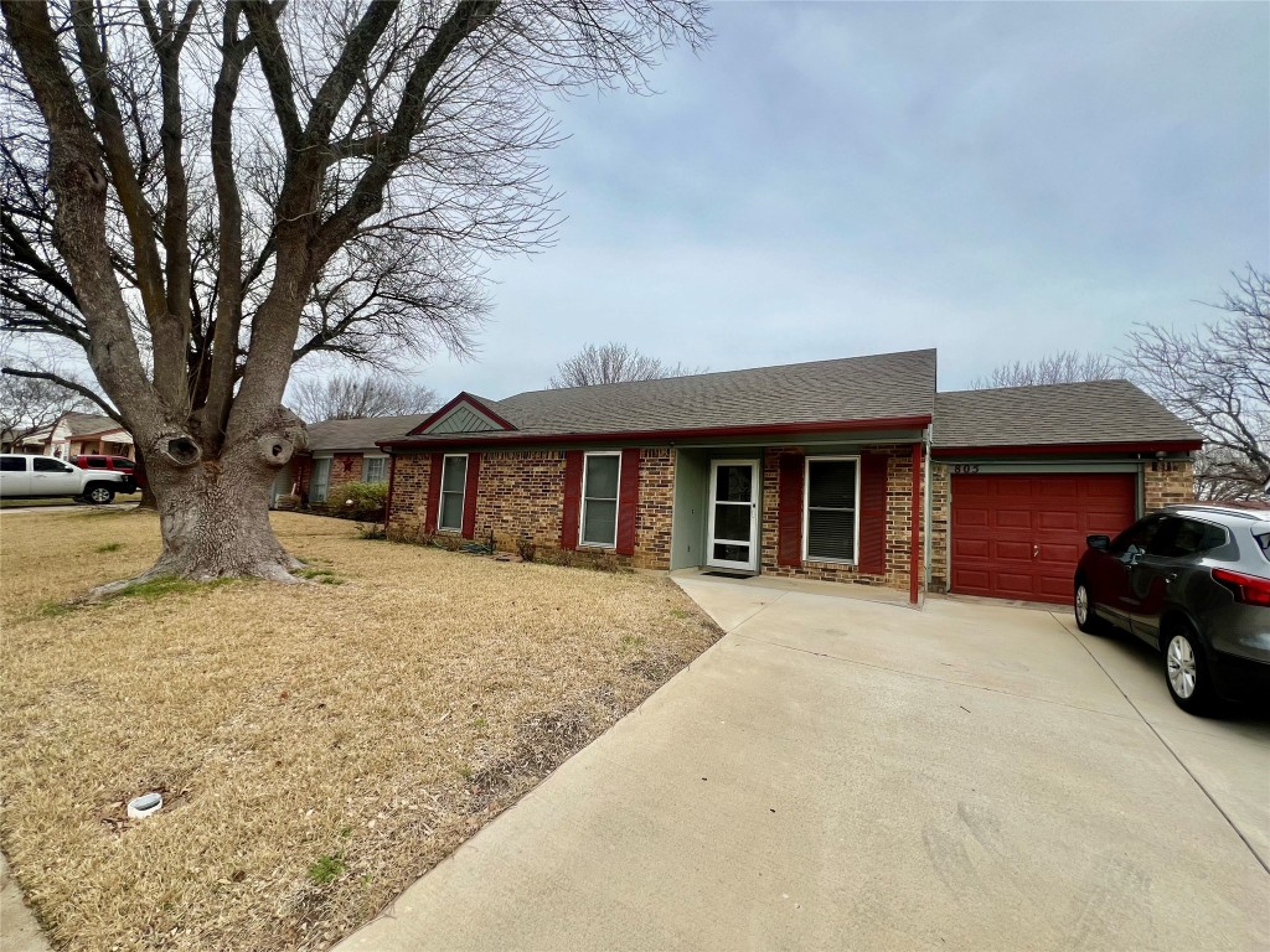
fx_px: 477
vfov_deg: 89.9
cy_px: 476
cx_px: 635
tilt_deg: +3.9
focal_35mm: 13
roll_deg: -3.4
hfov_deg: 106.2
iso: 32
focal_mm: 1.57
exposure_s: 1/1155
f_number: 1.8
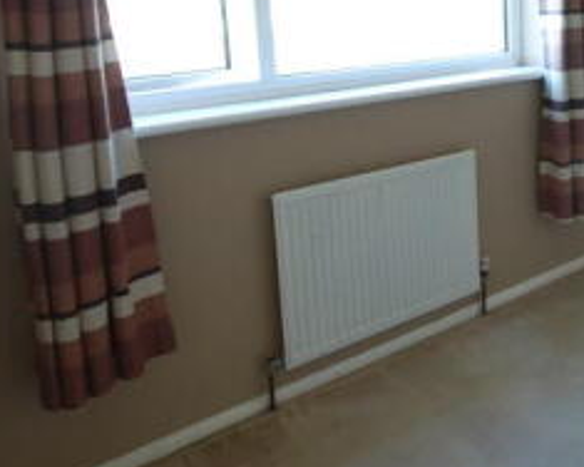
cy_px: 66
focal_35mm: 39
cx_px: 623
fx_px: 674
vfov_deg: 36.3
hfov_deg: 39.5
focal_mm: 10
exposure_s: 1/8
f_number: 6.3
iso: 200
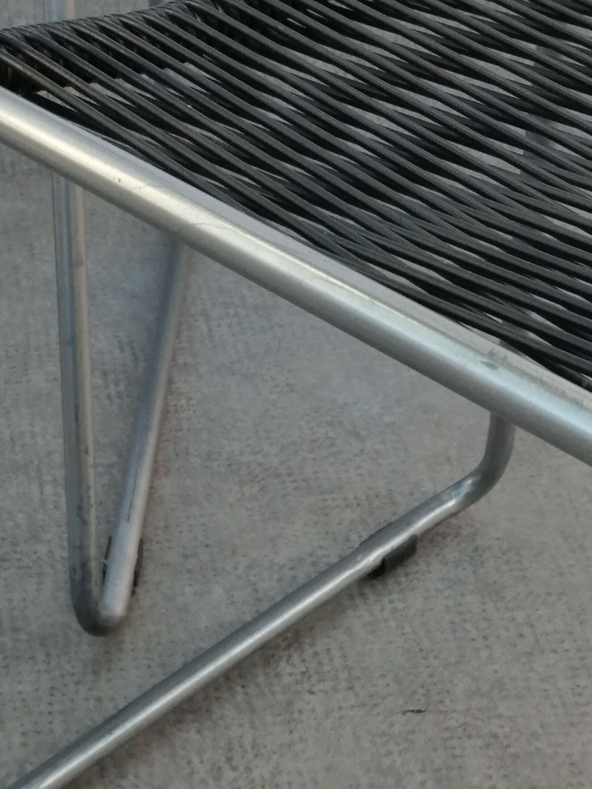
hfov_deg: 18.0
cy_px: 293
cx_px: 293
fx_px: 1870
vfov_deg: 23.8
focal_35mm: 82
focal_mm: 3.46
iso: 50
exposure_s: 1/212
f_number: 1.8
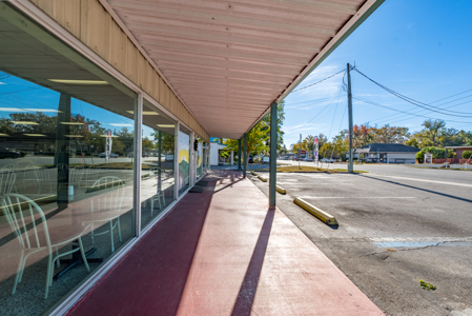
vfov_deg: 81.3
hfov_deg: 104.2
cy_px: 158
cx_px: 236
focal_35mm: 14
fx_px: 184
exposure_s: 1/4000
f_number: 9
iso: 400
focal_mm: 14
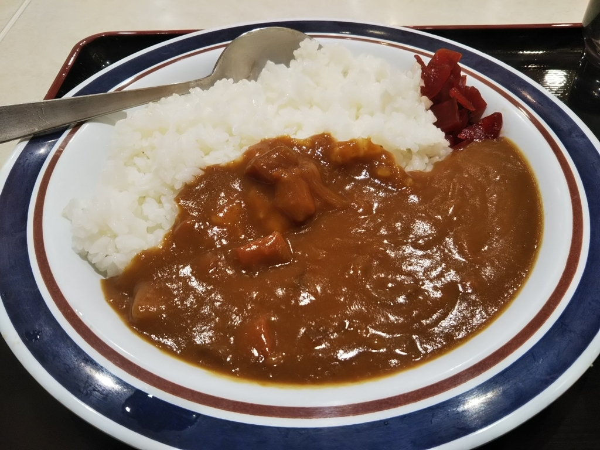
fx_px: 520
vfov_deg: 46.8
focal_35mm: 30
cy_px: 225
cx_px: 300
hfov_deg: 60.0
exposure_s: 1/60
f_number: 2.2
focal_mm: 4
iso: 40
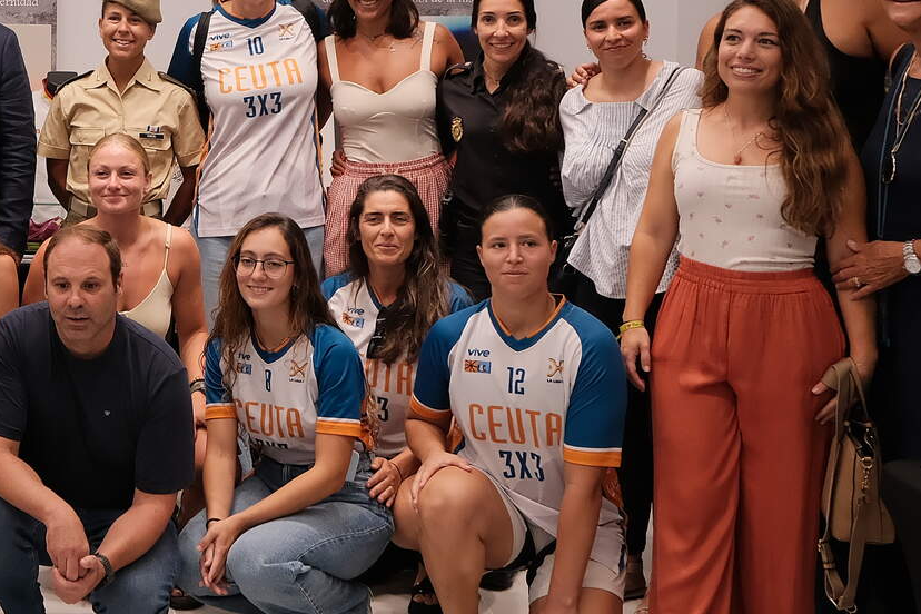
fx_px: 1535
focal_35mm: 60
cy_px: 89
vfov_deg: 22.2
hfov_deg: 31.0
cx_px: 3
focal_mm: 15
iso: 800
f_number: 4.5
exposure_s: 1/60
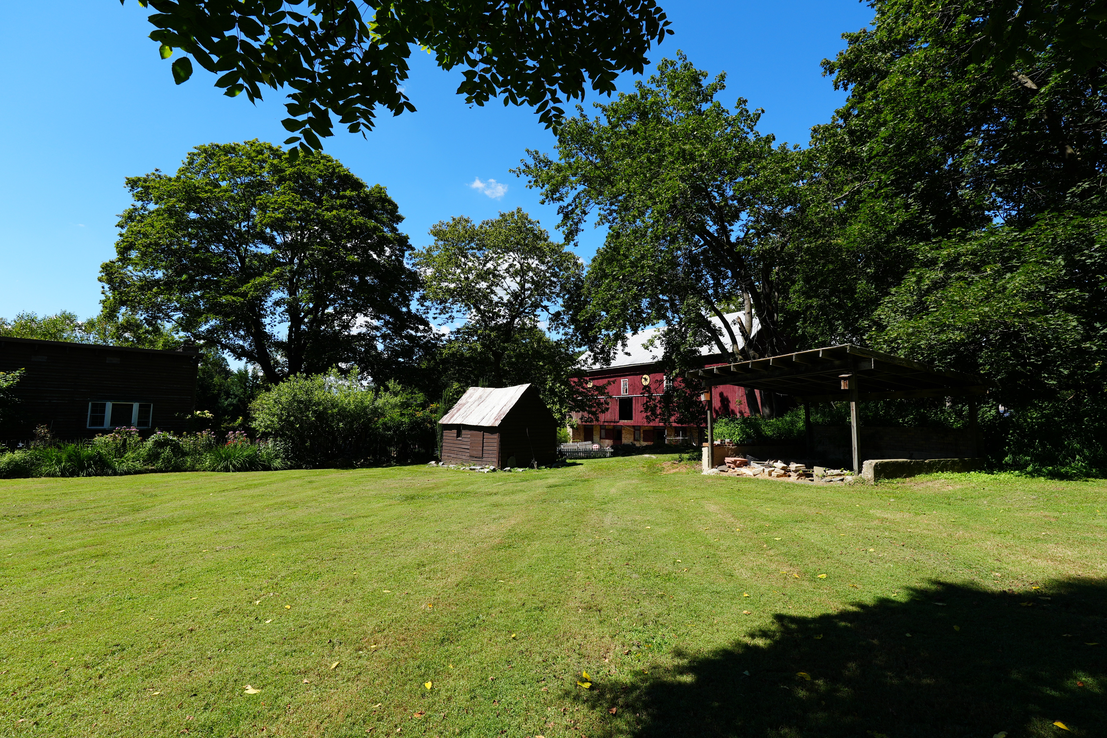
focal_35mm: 16
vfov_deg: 72.1
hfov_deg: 95.0
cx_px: 554
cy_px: 369
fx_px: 507
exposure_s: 1/400
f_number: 5
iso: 100
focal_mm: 11
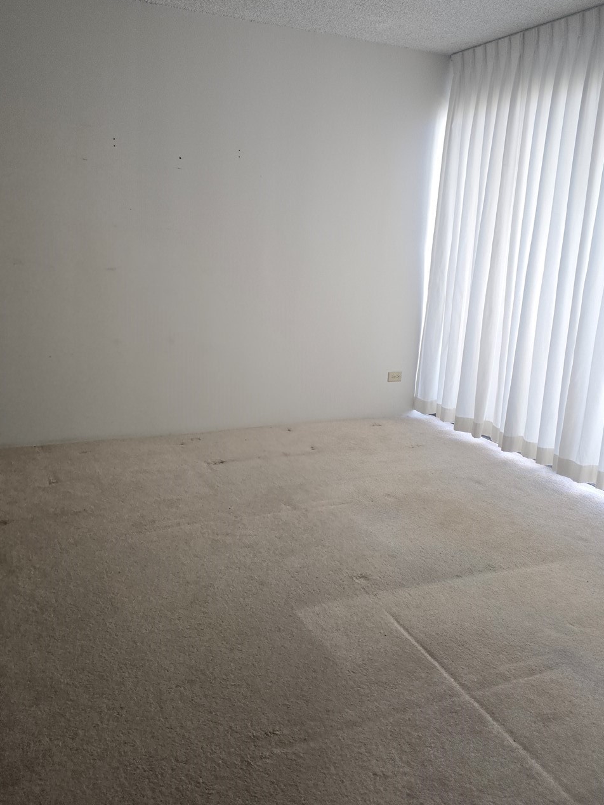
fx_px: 675
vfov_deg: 61.4
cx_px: 254
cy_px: 352
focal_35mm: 29
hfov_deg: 48.1
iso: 160
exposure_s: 1/120
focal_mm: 6.3
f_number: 1.7
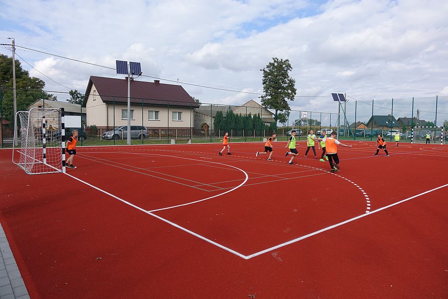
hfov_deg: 73.7
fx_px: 299
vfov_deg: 53.1
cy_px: 150
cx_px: 224
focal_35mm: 24
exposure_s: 1/800
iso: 125
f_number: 4.5
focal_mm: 8.8
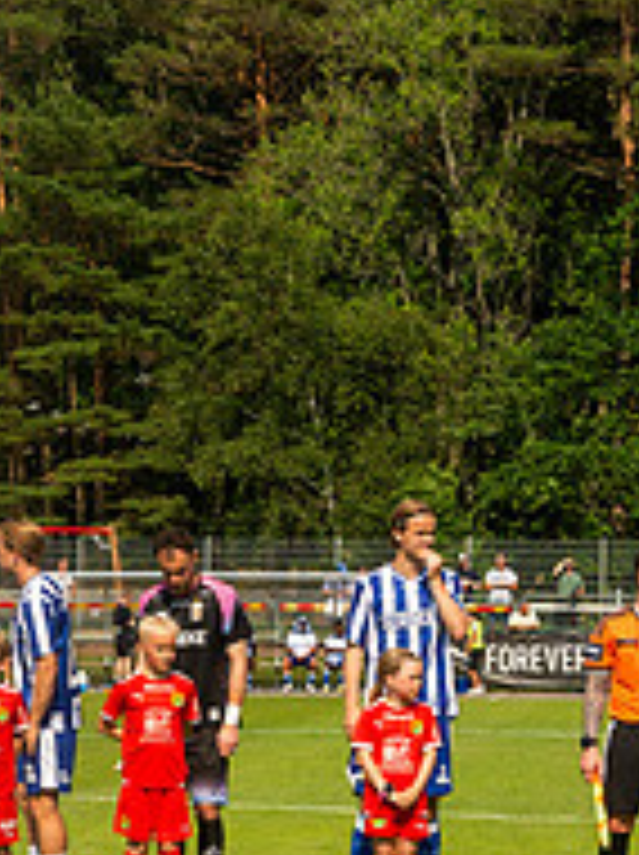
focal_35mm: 158
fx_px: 3898
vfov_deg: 12.4
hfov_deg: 9.1
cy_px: 793
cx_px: -407
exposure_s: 1/1000
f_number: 5.6
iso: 220
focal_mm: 46
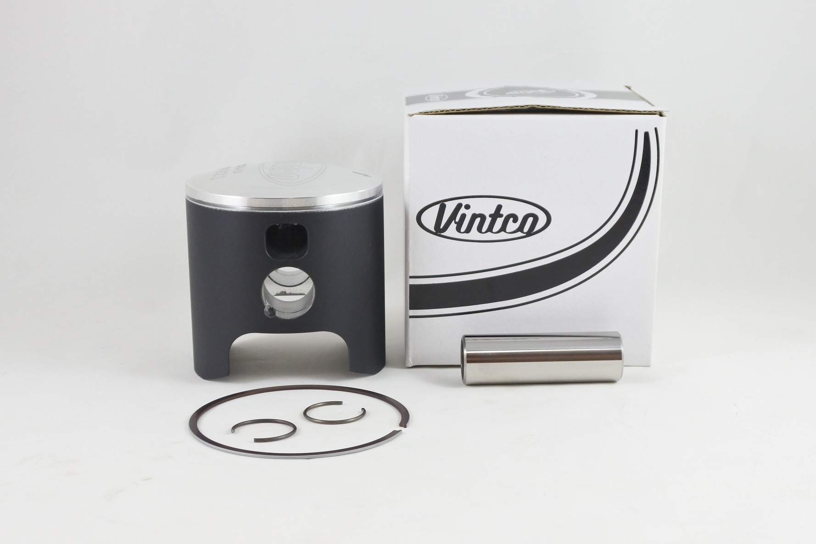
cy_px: 272
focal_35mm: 43
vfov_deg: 31.2
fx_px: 975
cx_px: 408
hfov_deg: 45.4
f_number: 4.5
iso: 640
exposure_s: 1/125
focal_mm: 16.1
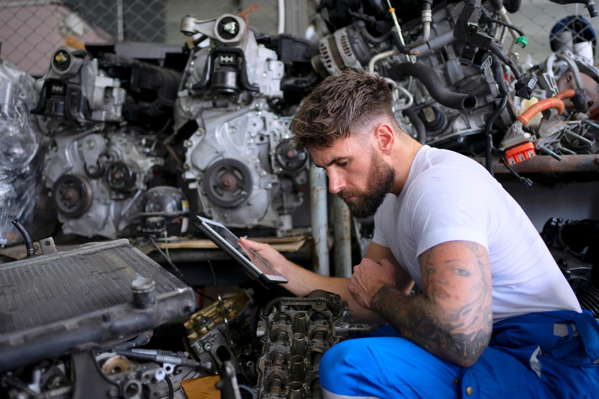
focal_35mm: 35
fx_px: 582
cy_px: 200
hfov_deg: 54.4
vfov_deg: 37.9
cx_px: 300
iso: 320
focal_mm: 35
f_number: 1.8
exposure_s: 1/250
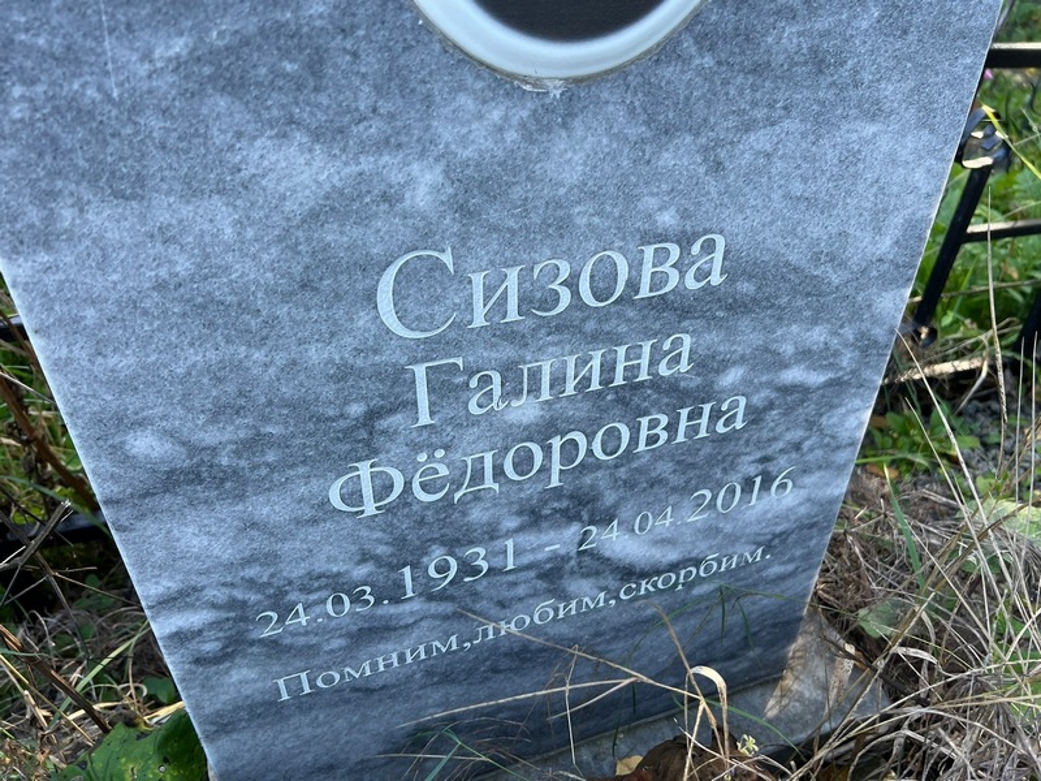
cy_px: 390
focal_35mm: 26
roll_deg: +2.8
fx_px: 782
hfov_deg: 67.3
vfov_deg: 53.1
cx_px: 520
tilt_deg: -37.7
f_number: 1.5
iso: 40
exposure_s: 1/248
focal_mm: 5.7
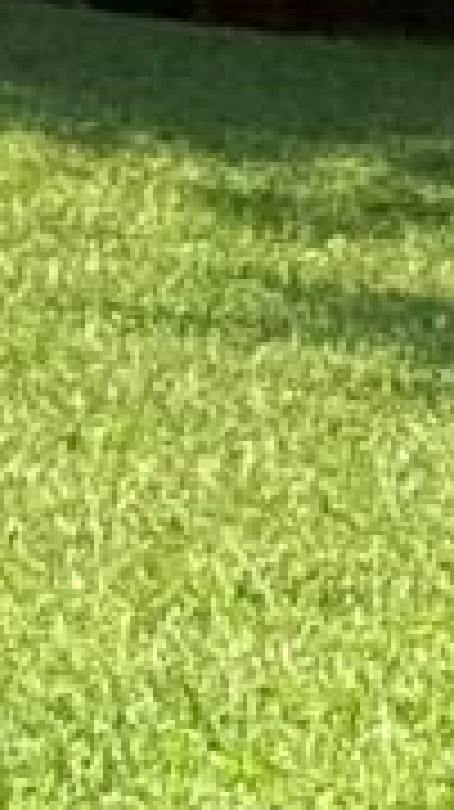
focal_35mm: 435
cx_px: -1870
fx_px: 9327
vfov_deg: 4.8
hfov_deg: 2.7
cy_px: -1348
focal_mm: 6.76
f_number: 1.78
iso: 64
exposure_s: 1/2494
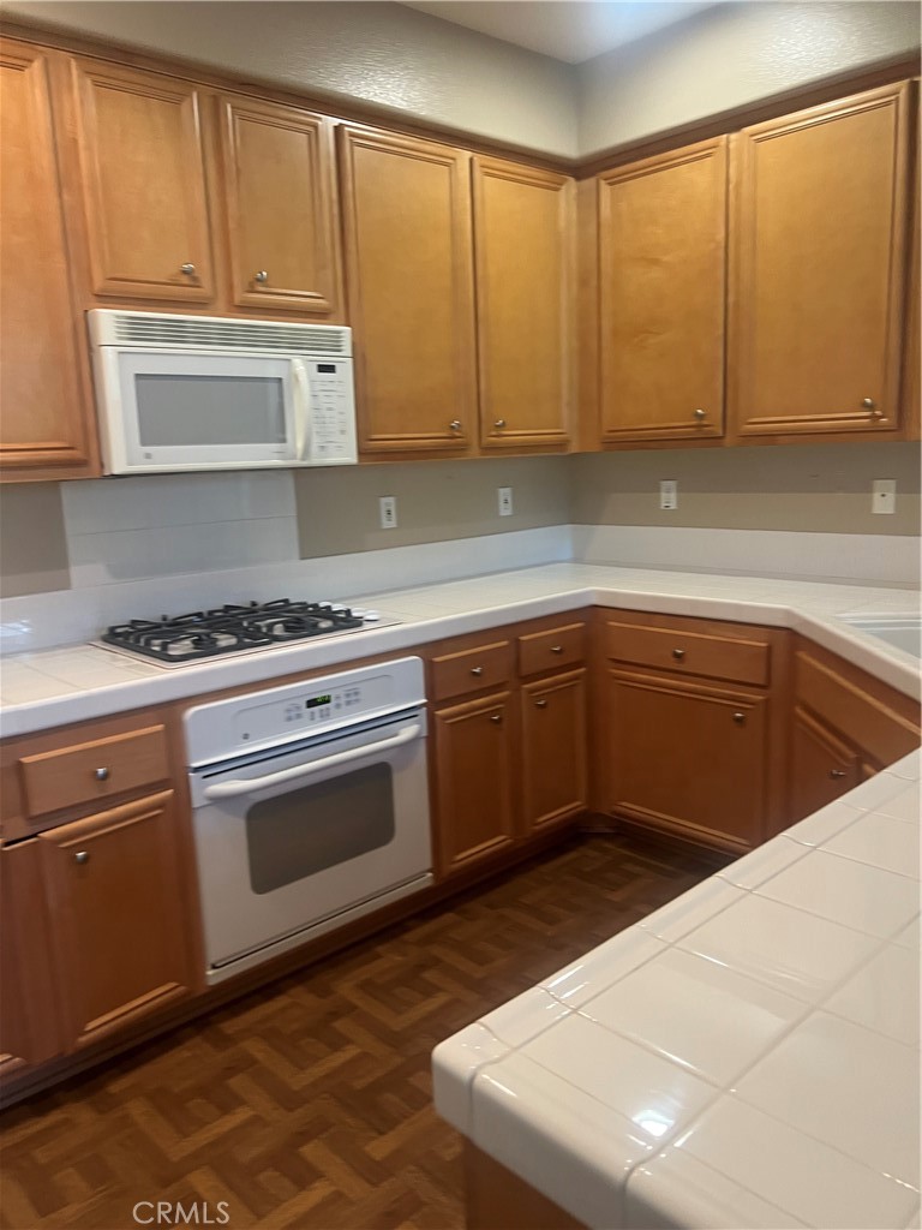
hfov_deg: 53.1
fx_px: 923
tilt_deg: -7.1
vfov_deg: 67.3
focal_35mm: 26
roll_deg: +1.9
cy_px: 615
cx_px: 461
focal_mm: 5.7
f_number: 1.5
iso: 160
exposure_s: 1/60
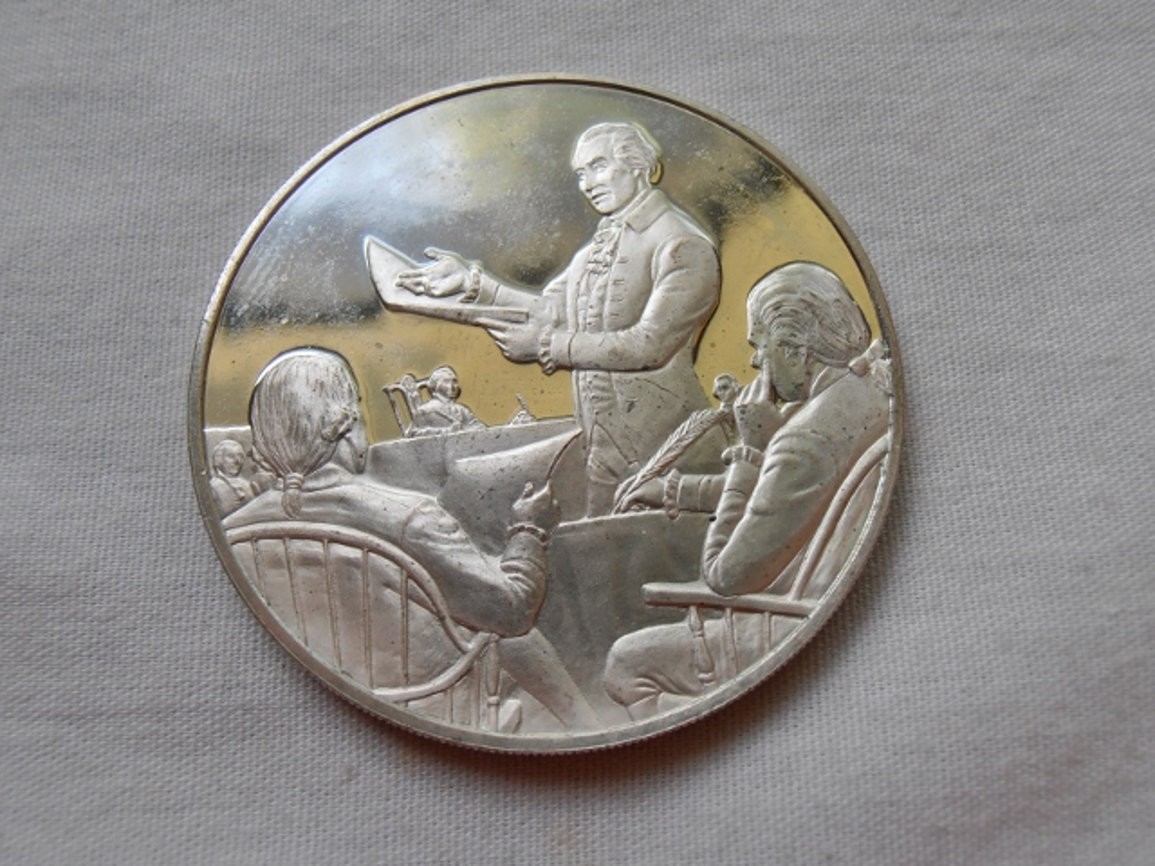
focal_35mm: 37
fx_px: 1235
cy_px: 433
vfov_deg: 38.7
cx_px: 578
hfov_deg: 50.1
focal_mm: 6.61
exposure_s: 1/100
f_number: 3.9
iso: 80
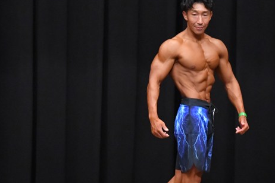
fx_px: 3266
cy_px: 107
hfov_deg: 4.8
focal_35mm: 428
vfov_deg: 3.2
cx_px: 171
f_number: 5.6
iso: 8000
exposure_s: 1/400
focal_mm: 170
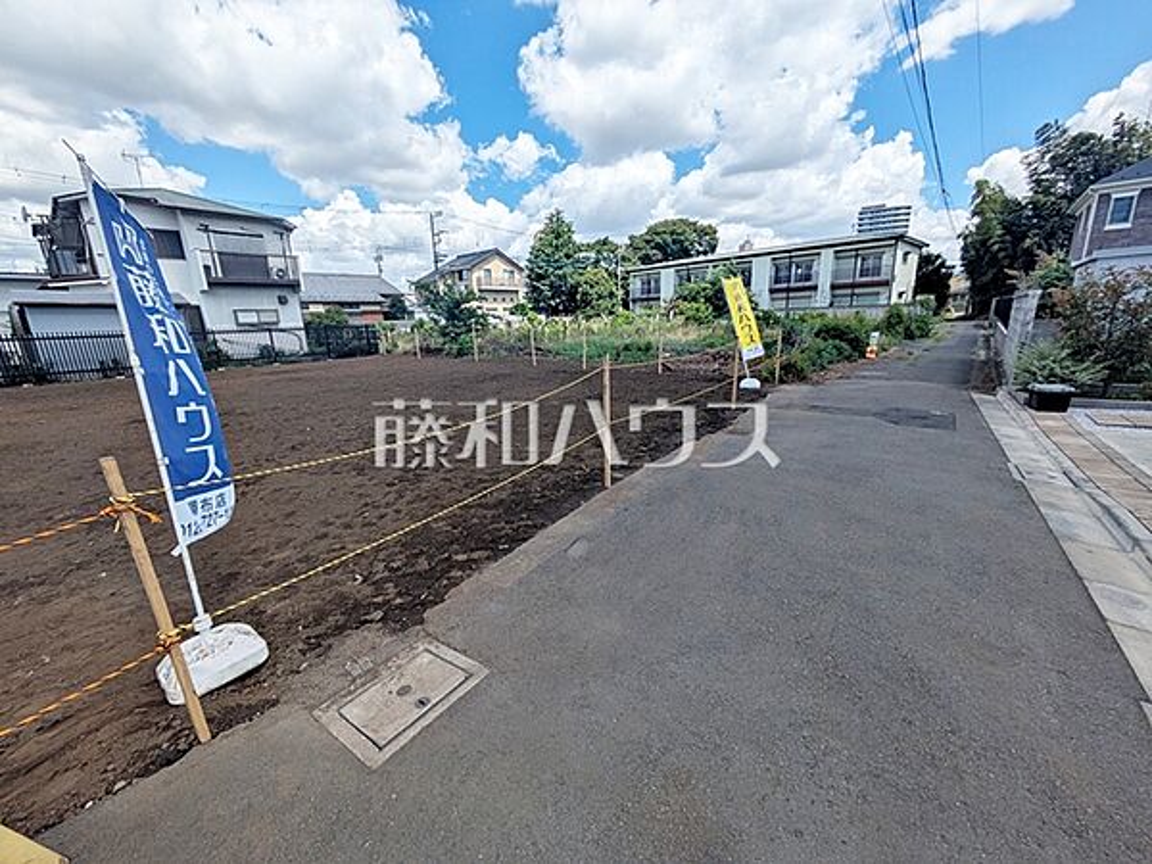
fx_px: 466
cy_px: 432
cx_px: 576
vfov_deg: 85.7
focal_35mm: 14
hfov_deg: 102.1
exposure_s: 1/2049
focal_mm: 1.83
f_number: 2.2
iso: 48
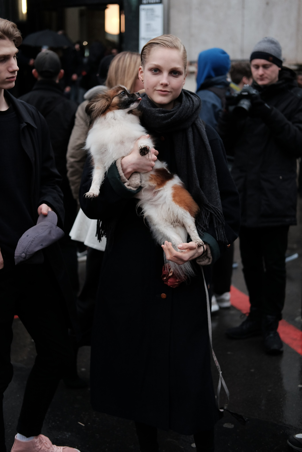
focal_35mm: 53
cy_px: 226
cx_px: 151
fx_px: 667
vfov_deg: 37.5
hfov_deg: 25.5
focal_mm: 35
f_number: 2
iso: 800
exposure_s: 1/500
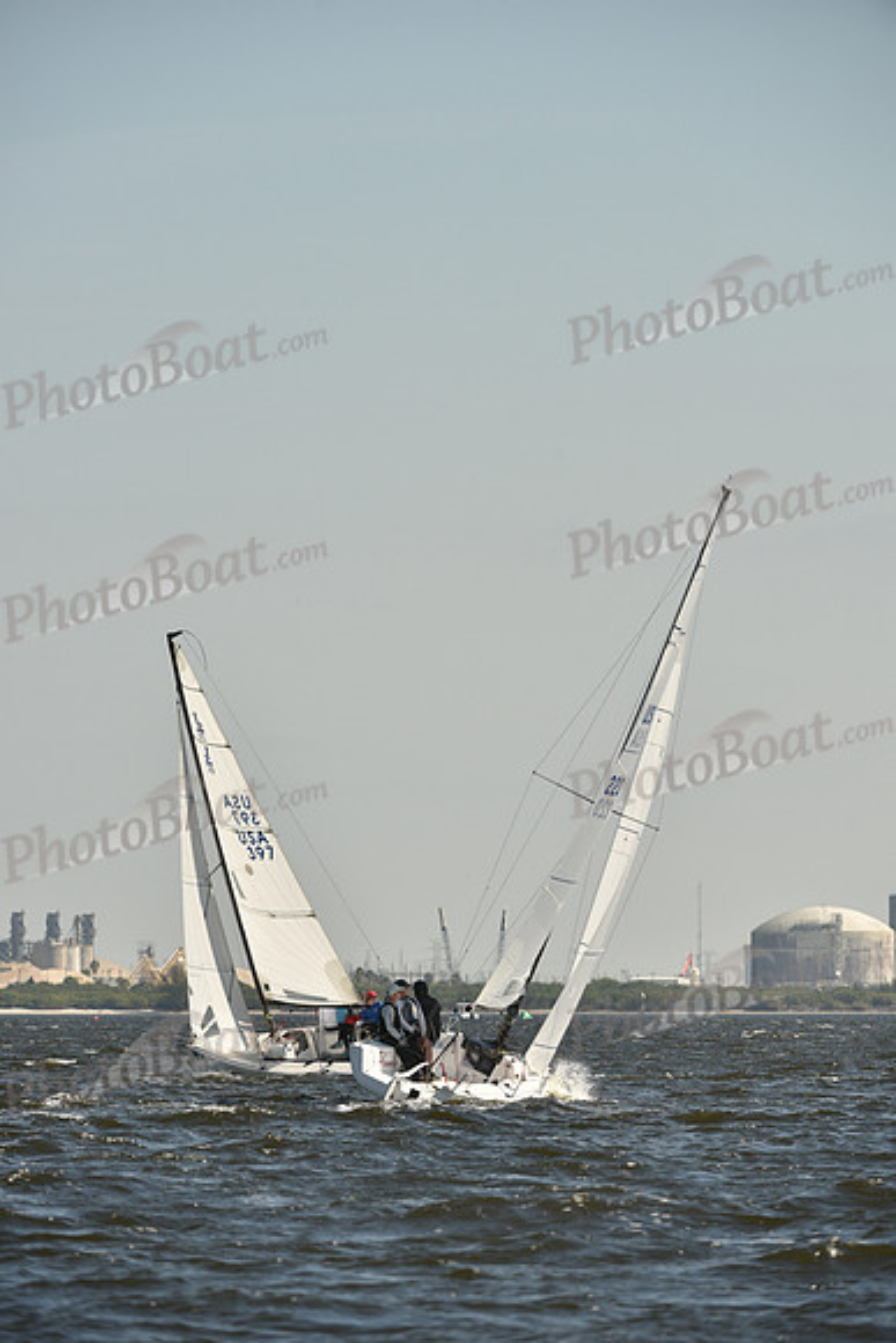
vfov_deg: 7.6
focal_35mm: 270
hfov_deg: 5.1
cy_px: 672
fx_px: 10073
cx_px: 448
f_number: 7.1
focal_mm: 270
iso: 250
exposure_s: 1/1250
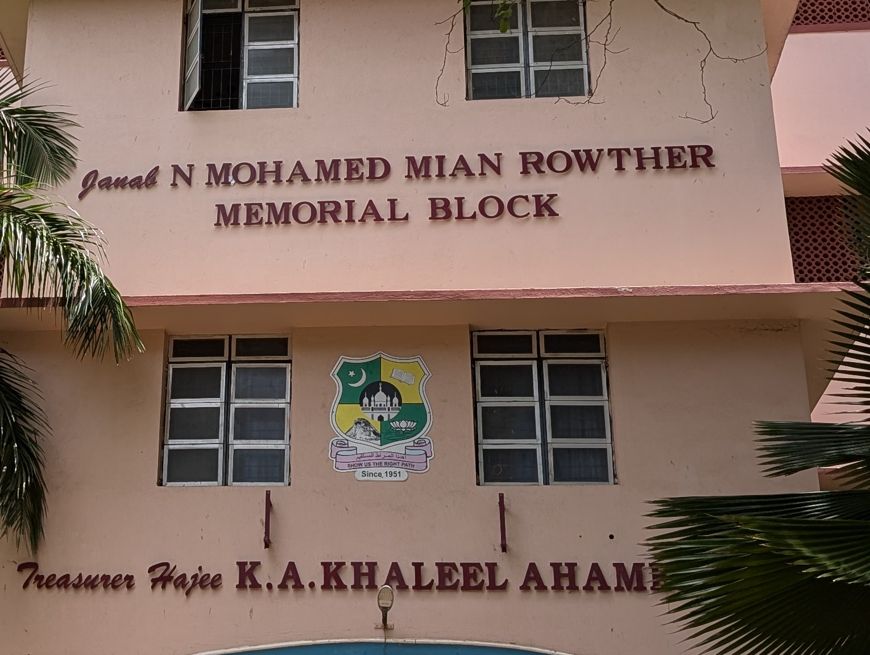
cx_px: 233
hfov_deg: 29.8
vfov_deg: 22.8
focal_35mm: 64
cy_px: 185
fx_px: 1611
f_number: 1.68
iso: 22
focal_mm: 6.9
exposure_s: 1/968
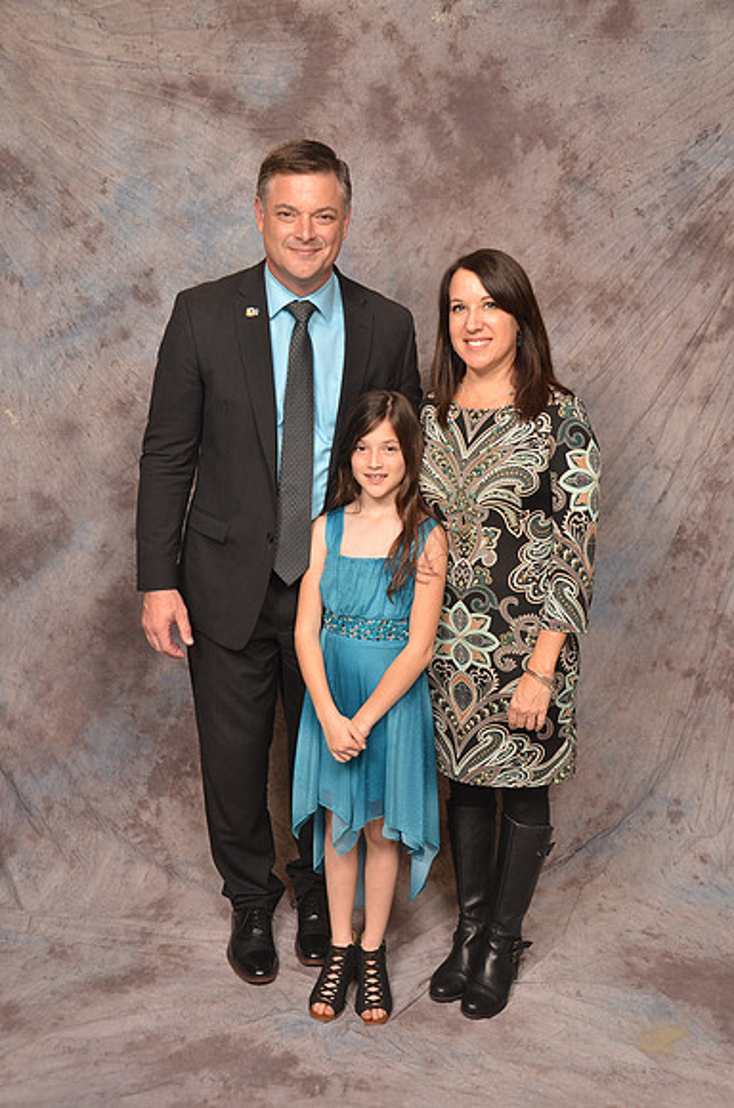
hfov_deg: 36.7
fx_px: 1106
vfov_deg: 53.2
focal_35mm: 36
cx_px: 367
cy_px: 554
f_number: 5.6
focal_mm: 24
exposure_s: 1/60
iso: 200
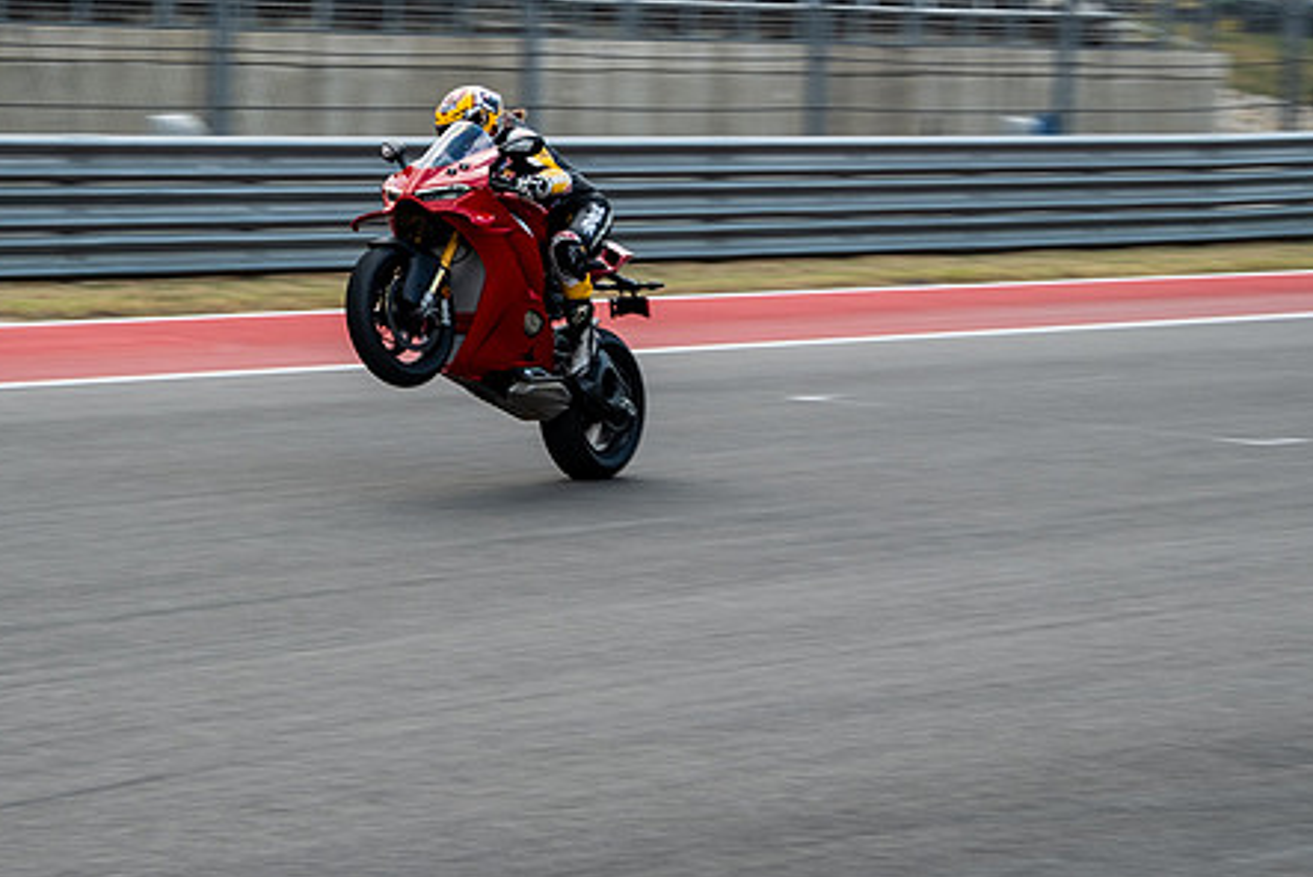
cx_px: 369
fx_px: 5292
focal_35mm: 145
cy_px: 235
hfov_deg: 14.1
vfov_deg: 9.5
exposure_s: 1/320
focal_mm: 55
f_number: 4
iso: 160
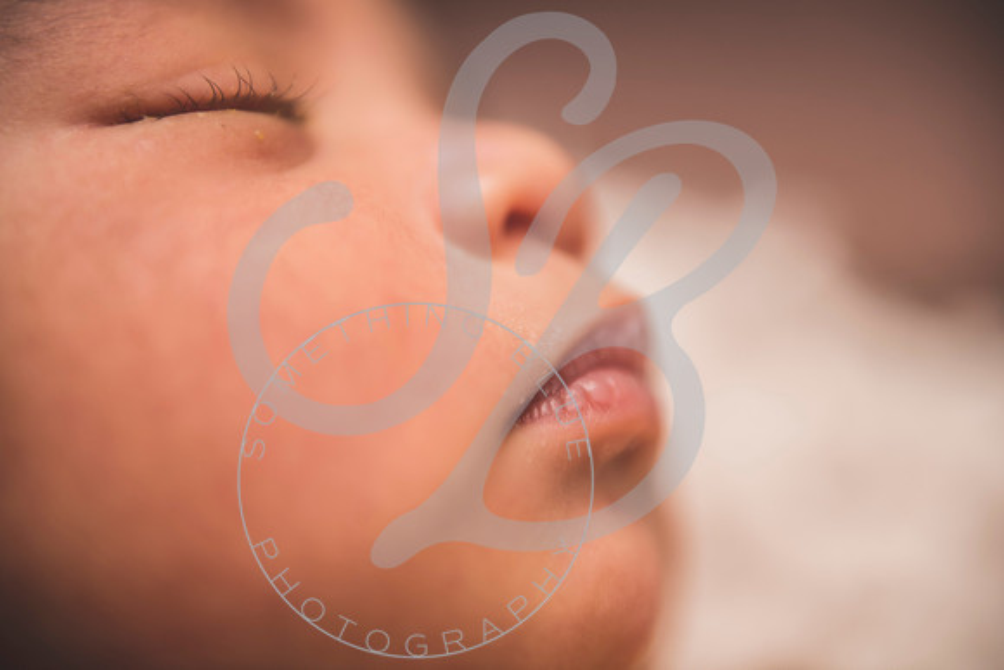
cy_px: 335
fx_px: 1953
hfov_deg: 28.8
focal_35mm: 70
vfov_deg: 19.5
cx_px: 502
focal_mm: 70
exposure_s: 1/200
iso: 200
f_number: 2.8
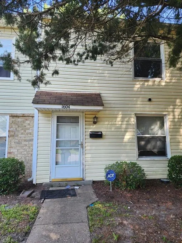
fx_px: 161
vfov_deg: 73.9
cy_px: 122
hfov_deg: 58.9
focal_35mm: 23
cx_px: 91
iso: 25
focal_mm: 6.4
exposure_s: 1/180
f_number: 1.8
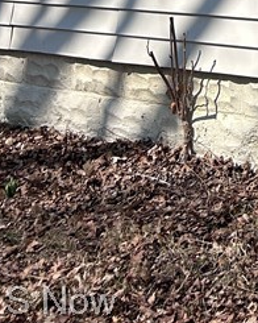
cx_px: 449
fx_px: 1012
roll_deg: +3.0
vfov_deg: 14.7
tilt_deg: +7.8
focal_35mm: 106
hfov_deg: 13.2
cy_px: -336
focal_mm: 5.7
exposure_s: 1/3968
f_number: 1.5
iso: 50
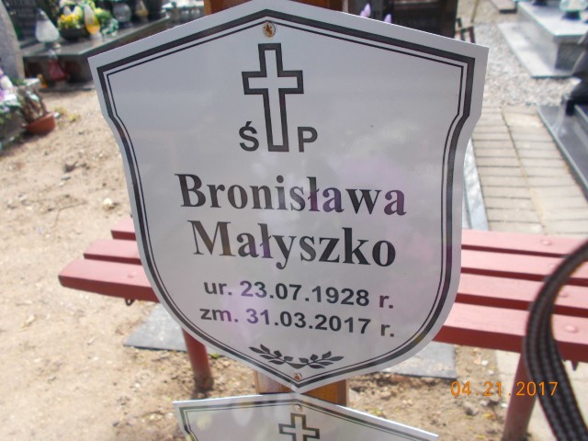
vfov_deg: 46.8
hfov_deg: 60.0
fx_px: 510
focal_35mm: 30
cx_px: 294
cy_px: 220
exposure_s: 1/250
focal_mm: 5.3
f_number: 3.4
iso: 80
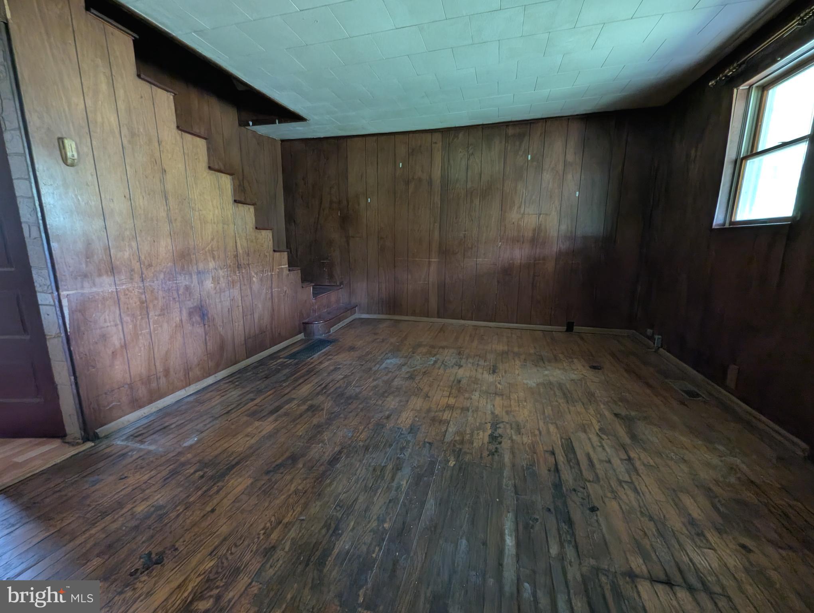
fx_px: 306
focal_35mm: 13
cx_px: 407
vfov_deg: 90.1
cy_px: 306
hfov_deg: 106.1
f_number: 2.2
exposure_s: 1/18.6
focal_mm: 1.95
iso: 387
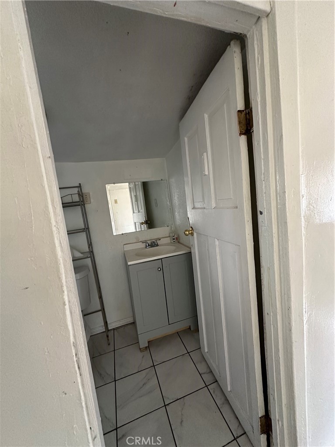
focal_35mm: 14
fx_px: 181
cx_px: 168
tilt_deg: -6.3
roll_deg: +7.2
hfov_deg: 85.7
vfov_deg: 102.1
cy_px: 224
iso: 320
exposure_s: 1/68
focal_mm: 2.22
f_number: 2.2
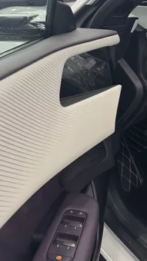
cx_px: 120
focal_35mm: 41
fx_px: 284
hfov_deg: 28.3
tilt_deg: -21.8
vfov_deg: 48.6
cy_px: 87
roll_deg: -0.6
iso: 320
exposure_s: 1/60
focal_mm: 6.76
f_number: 1.78
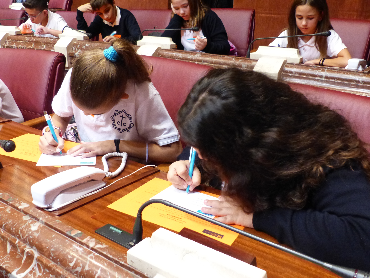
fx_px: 363
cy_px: 139
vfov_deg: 41.8
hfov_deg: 54.0
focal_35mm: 34
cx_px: 185
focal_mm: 6
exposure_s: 1/30
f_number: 2.8
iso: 800
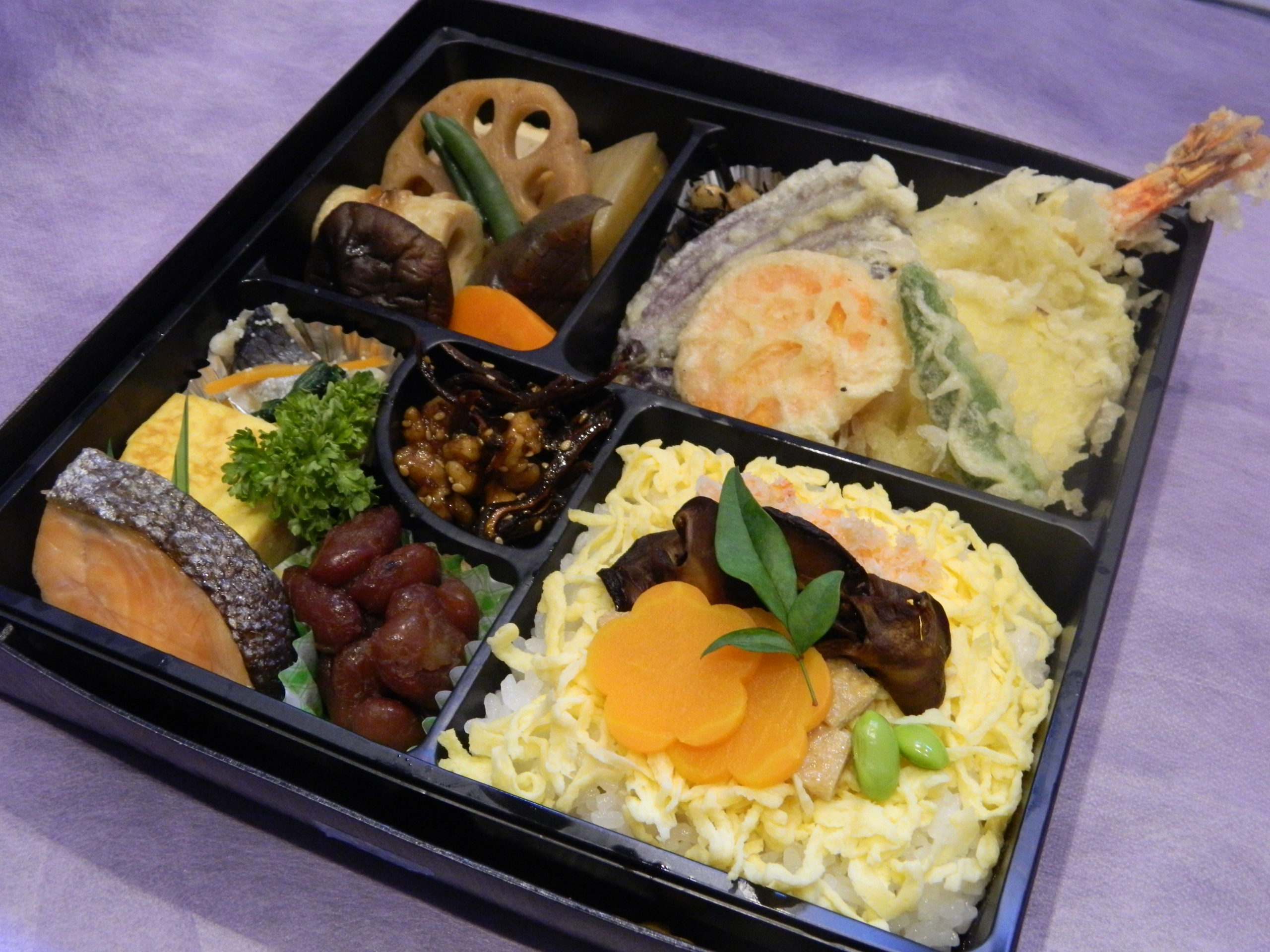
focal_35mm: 41
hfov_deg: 45.8
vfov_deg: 35.1
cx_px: 635
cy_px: 476
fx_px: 1504
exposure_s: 1/15
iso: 400
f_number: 3.5
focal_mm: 7.3
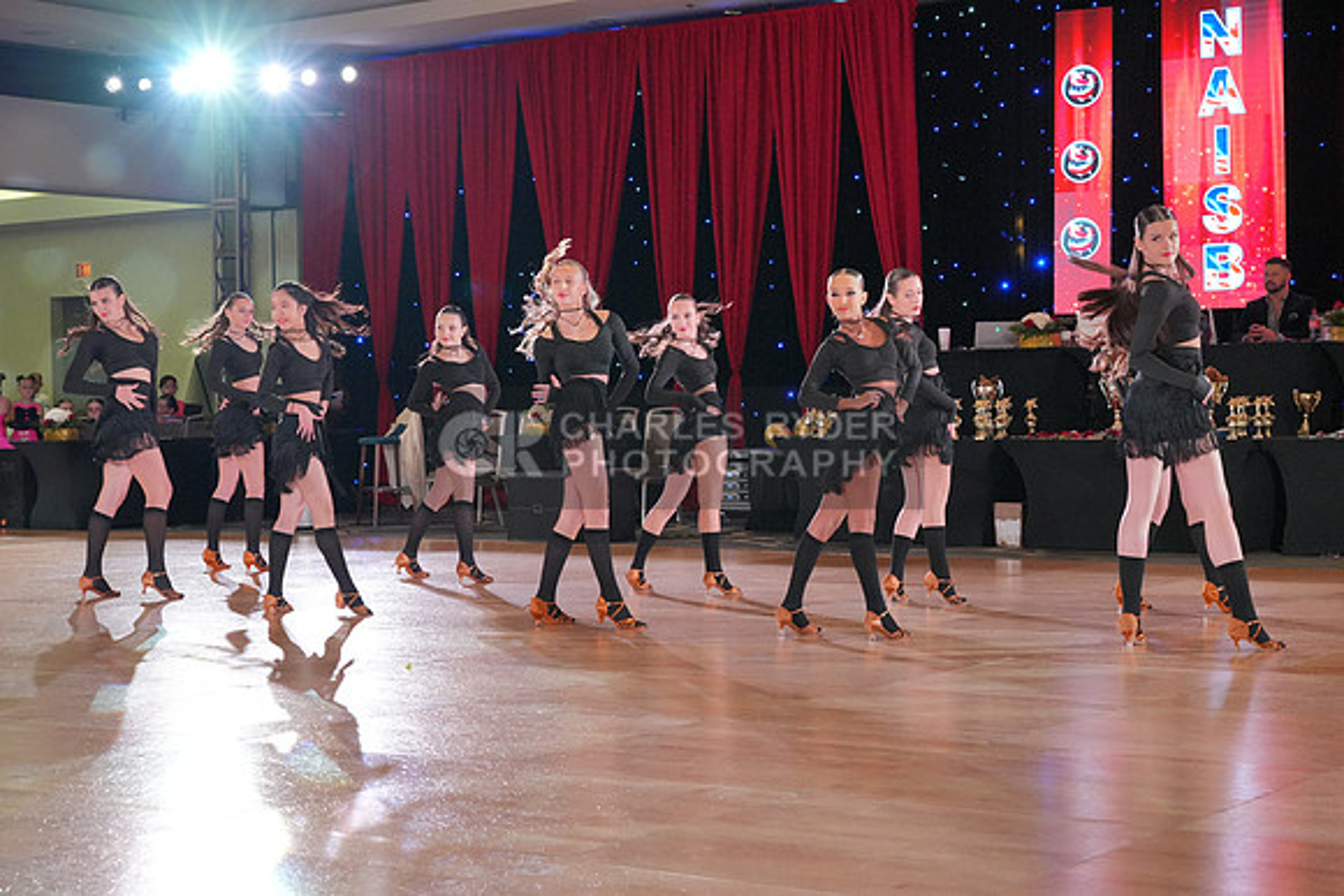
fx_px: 2240
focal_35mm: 60
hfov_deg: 33.4
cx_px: 672
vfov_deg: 22.6
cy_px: 448
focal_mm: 60
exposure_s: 1/400
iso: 5000
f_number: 5.6
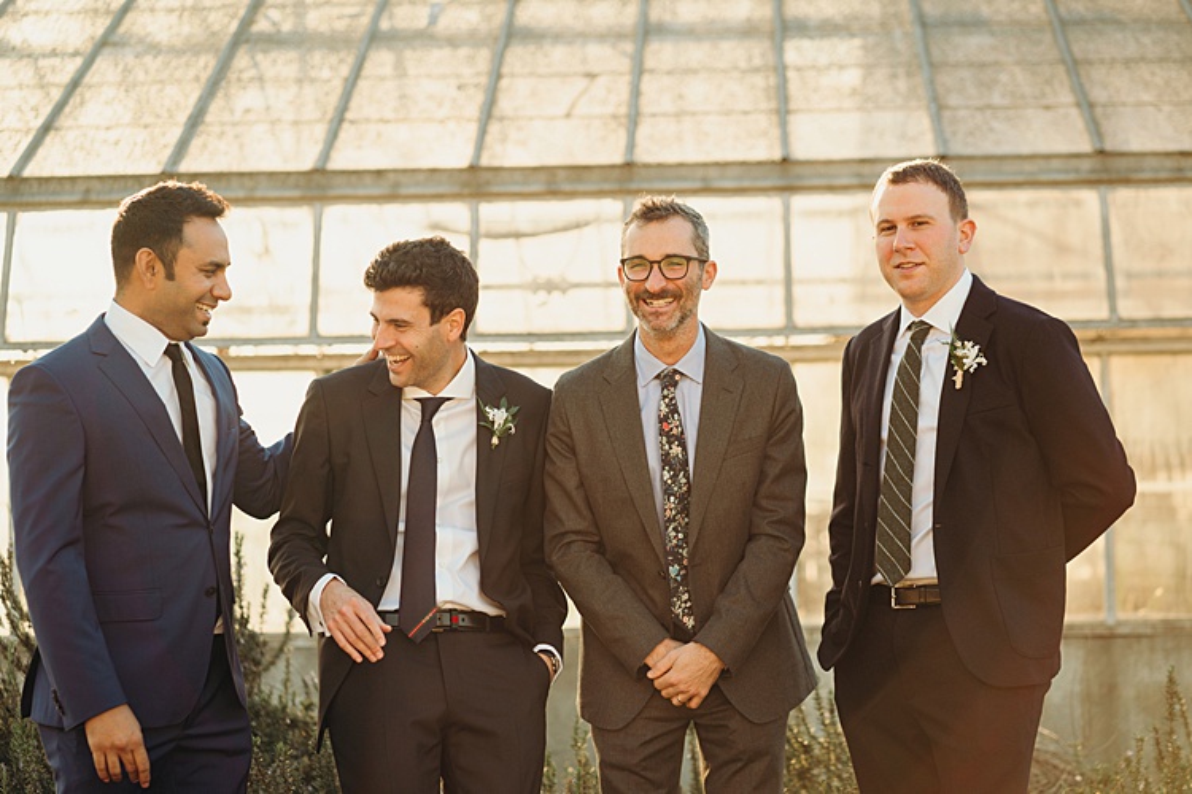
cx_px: 596
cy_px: 397
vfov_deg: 16.1
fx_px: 2814
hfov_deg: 23.9
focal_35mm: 85
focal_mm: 85
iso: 160
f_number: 2.8
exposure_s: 1/400
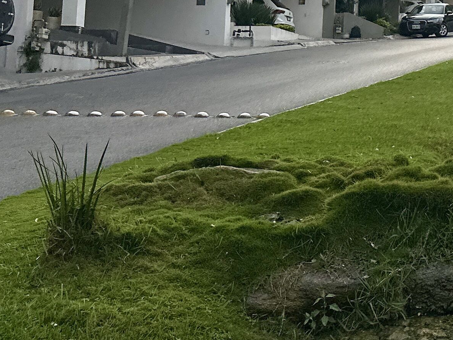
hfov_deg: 20.3
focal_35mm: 78
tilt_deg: +6.9
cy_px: 20
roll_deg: -1.4
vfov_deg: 18.5
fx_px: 1021
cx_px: 735
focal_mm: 6.86
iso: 80
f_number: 1.78
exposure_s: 1/9709
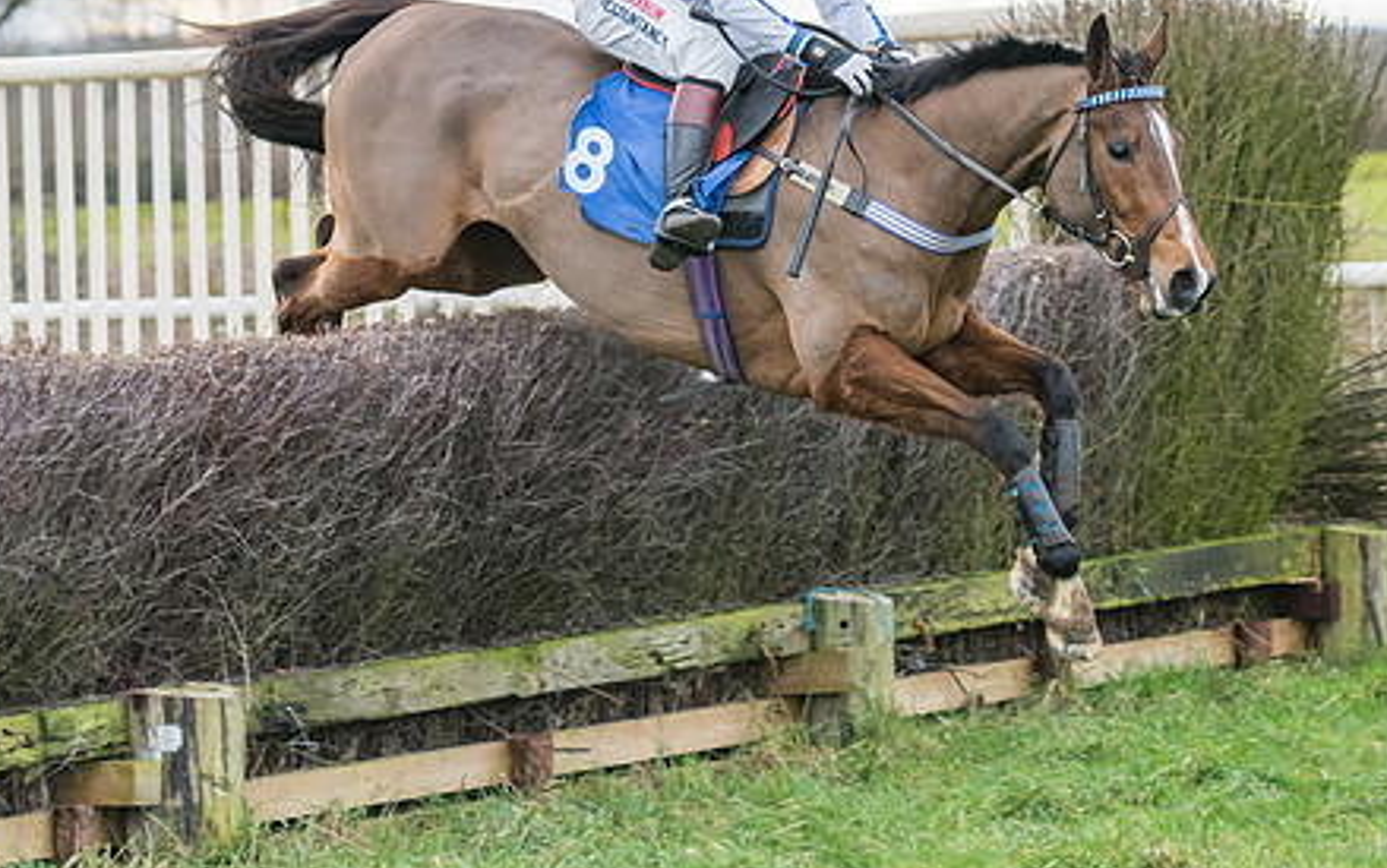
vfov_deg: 7.1
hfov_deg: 11.3
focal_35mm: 186
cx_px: 732
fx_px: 7035
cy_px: 185
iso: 800
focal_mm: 83
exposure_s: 1/1000
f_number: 2.8
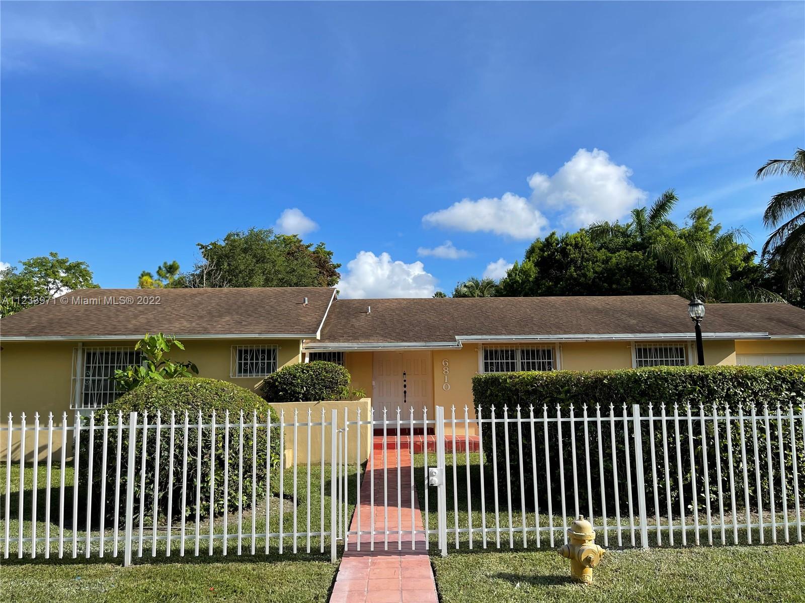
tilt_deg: +5.9
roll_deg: +0.6
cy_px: 302
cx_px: 402
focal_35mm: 26
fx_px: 605
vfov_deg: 53.1
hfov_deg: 67.3
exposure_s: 1/3344
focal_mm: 5.1
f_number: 1.6
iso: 32
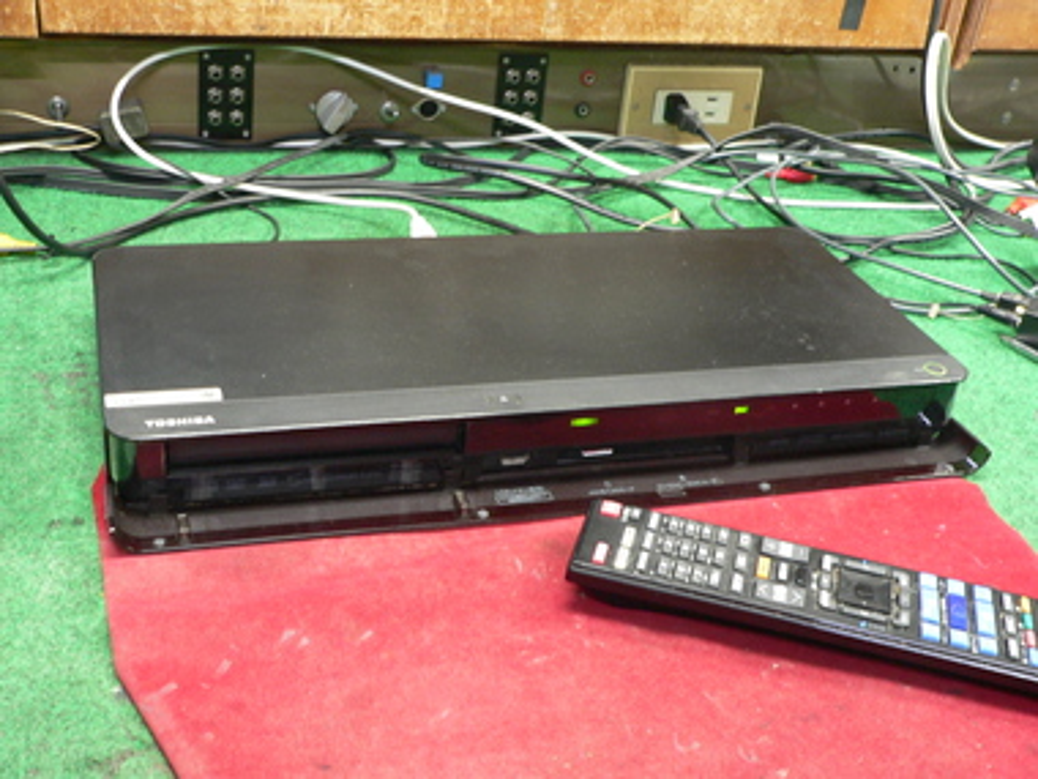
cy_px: 390
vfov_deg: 32.9
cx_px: 519
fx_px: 1319
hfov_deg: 42.9
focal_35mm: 44
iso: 200
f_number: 2.8
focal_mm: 7.3
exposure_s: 1/5
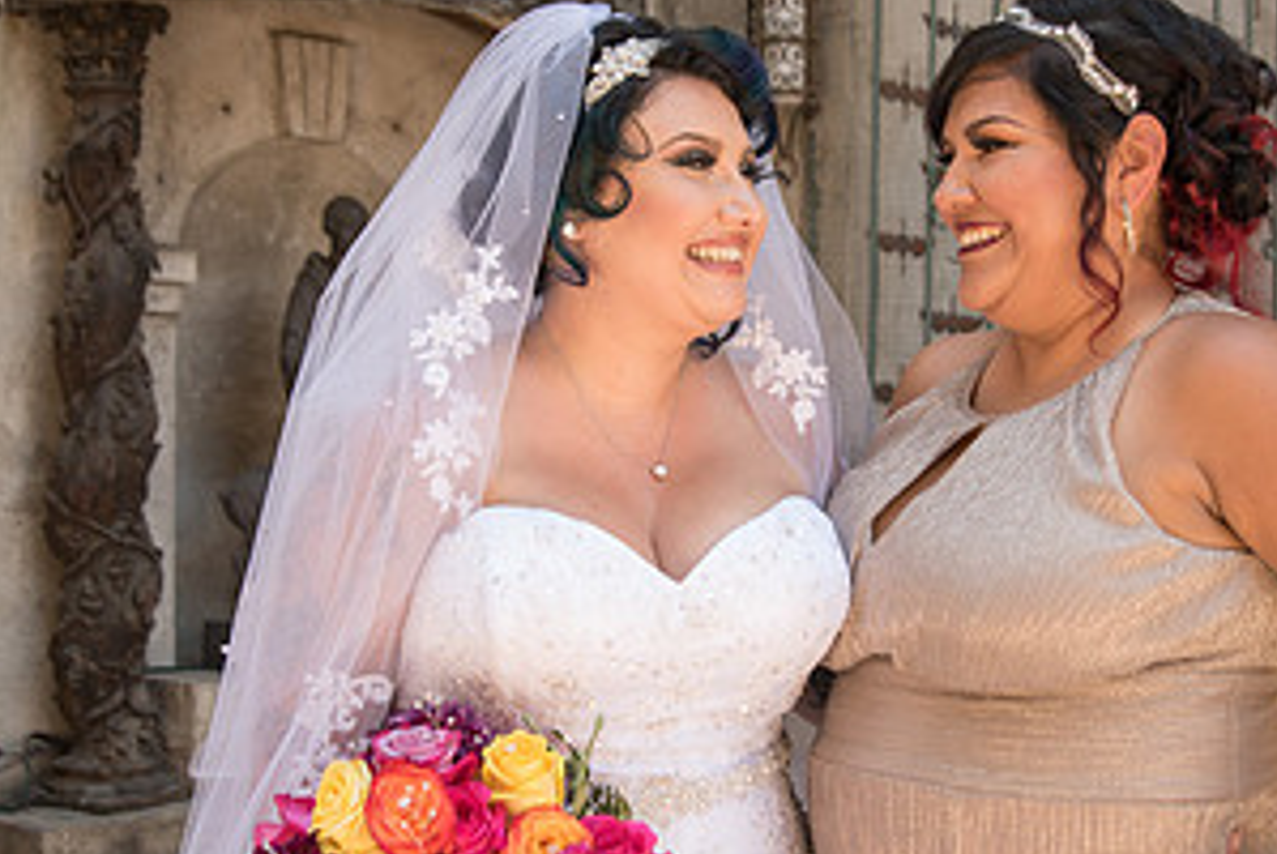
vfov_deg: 22.0
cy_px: 463
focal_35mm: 62
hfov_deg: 32.3
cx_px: 722
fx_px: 2201
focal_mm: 32
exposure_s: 1/100
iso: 100
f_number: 4.5
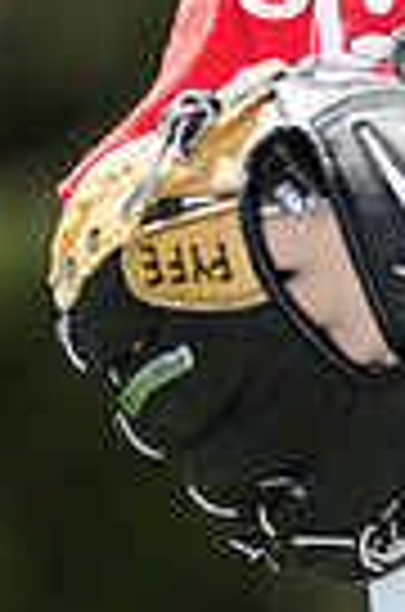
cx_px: 497
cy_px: -225
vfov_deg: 2.8
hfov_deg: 1.8
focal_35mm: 742
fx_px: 12585
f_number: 3.5
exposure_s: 1/1250
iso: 200
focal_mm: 116
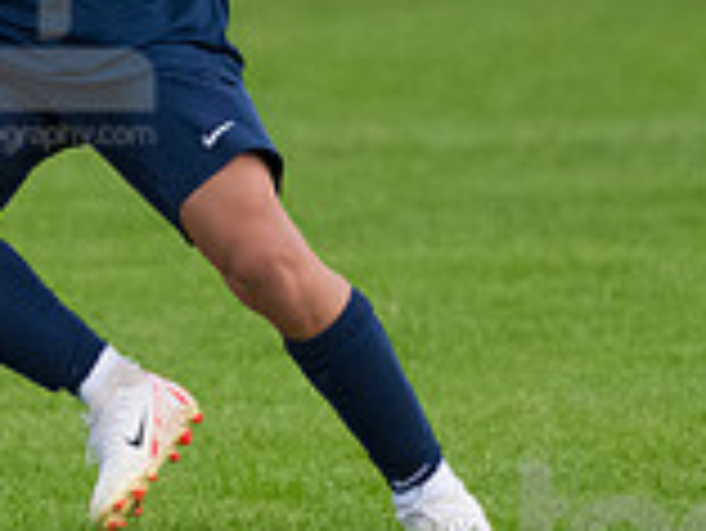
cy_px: -9
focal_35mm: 1811
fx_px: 36964
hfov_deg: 1.1
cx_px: 18
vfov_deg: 0.8
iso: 3200
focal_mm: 340
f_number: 5.6
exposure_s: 1/2000
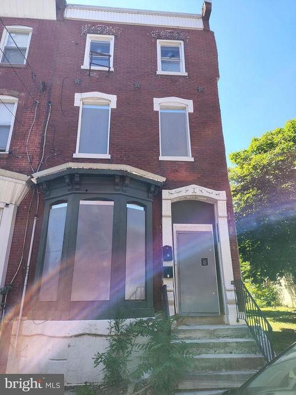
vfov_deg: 71.6
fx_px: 274
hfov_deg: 56.8
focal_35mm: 24
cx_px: 148
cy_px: 198
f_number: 1.8
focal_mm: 5.56
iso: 100
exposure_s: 1/476
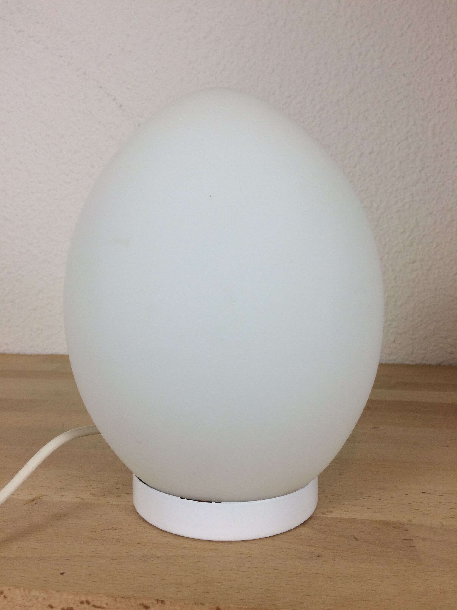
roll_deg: +0.2
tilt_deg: -5.5
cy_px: 305
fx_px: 510
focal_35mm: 29
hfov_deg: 48.2
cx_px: 228
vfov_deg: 61.7
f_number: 2.2
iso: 64
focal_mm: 4.15
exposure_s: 1/100
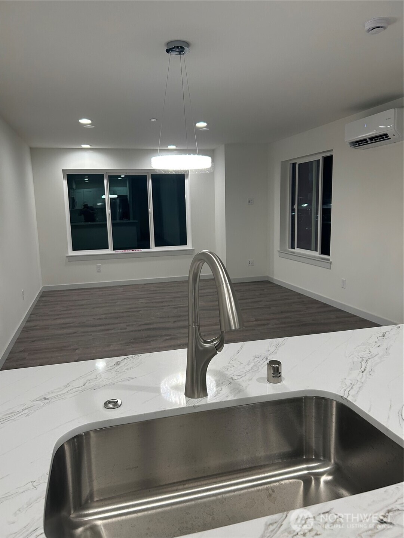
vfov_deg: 67.3
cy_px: 269
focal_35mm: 26
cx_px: 202
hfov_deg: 53.1
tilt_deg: -8.7
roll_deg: +0.5
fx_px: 405
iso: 125
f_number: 1.5
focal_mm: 5.7
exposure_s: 1/120
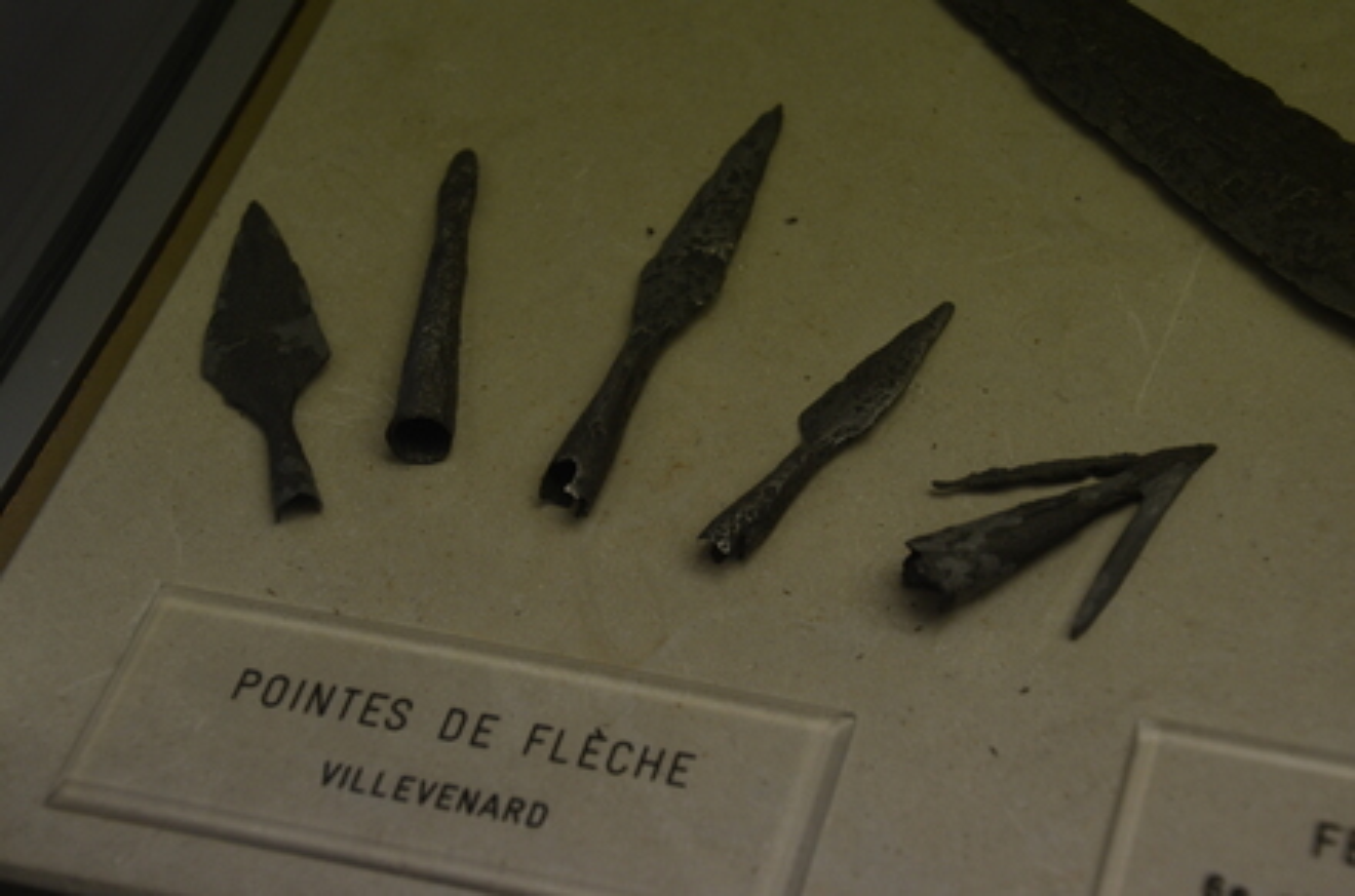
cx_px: 678
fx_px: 3266
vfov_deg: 15.6
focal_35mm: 87
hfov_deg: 23.4
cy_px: 448
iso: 1000
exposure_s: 1/500
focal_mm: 58
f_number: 5.6
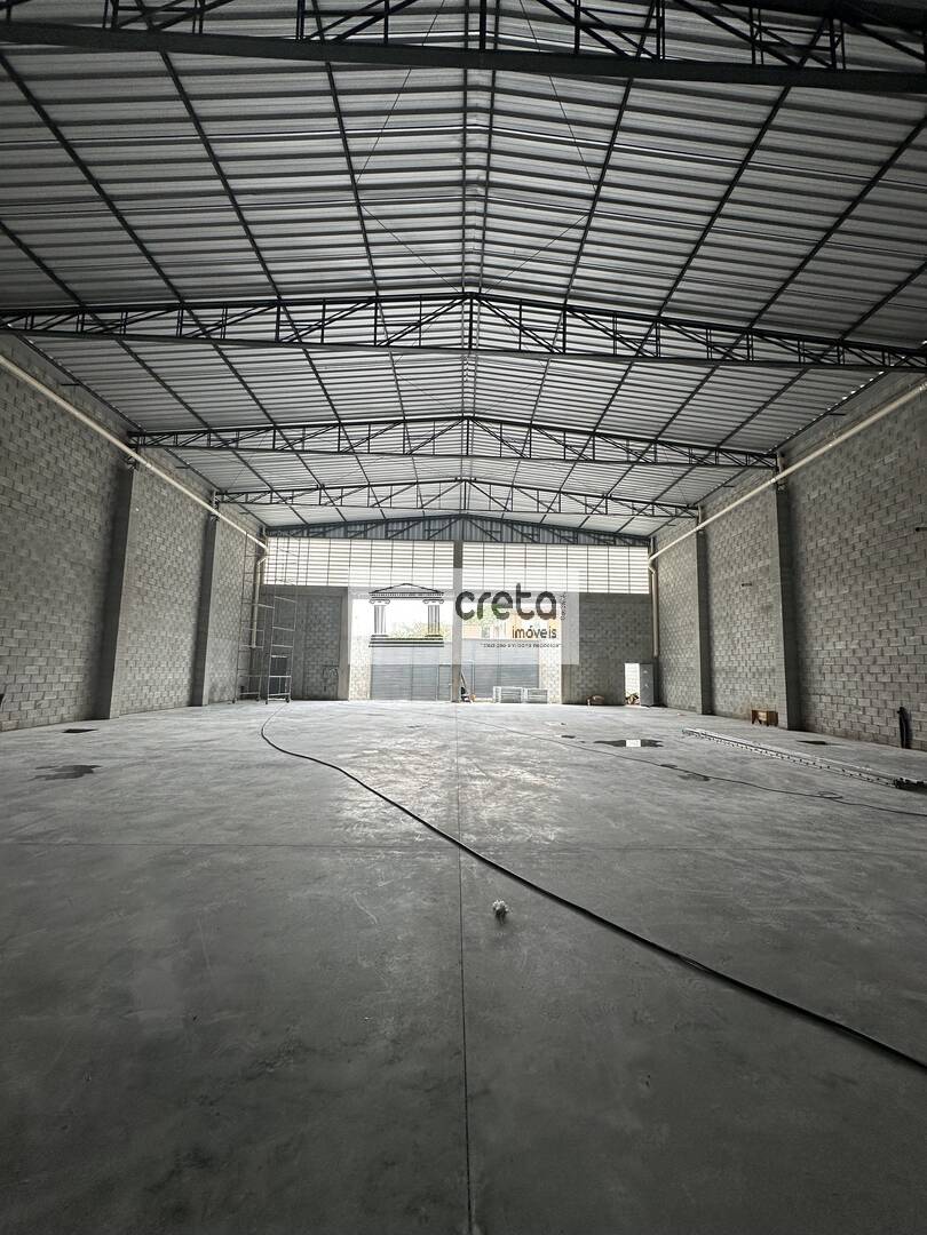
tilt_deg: +6.2
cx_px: 464
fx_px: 500
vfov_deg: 102.1
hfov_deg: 85.7
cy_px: 618
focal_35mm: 14
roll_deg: -1.6
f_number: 2.2
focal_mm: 2.22
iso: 64
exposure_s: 1/99
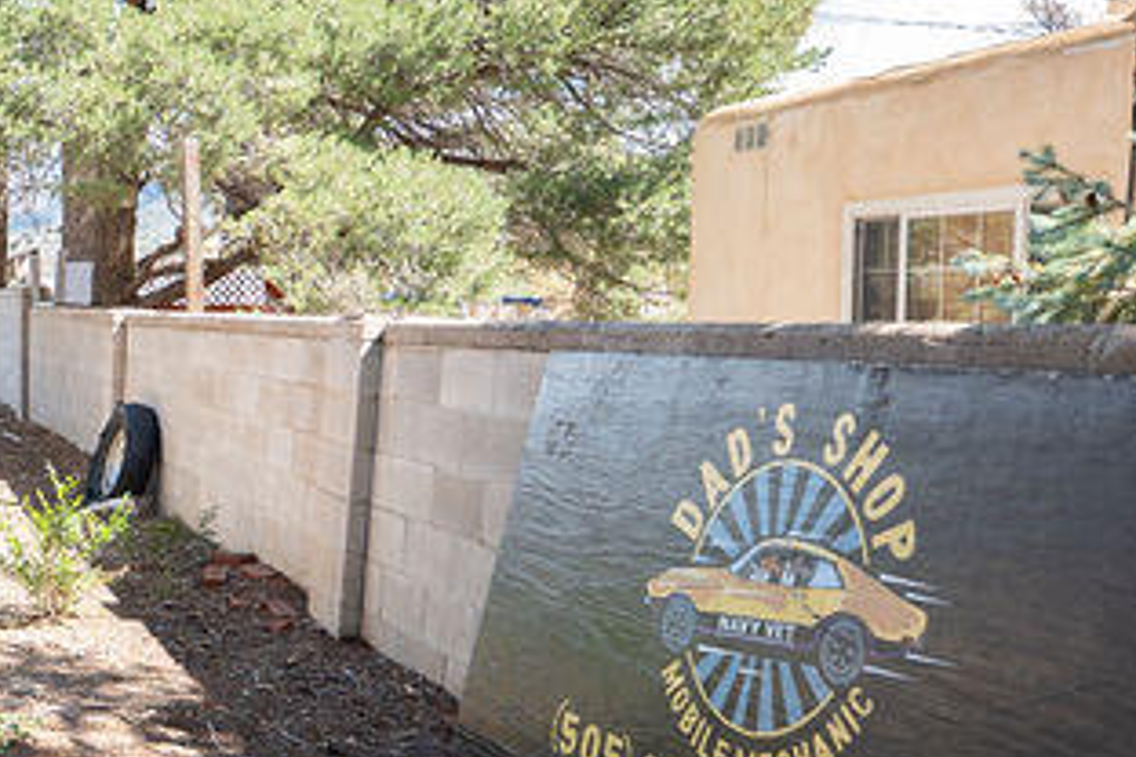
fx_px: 1451
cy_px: 395
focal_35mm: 46
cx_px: -295
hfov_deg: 33.1
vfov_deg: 29.2
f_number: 2.8
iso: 125
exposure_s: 1/400
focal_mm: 14
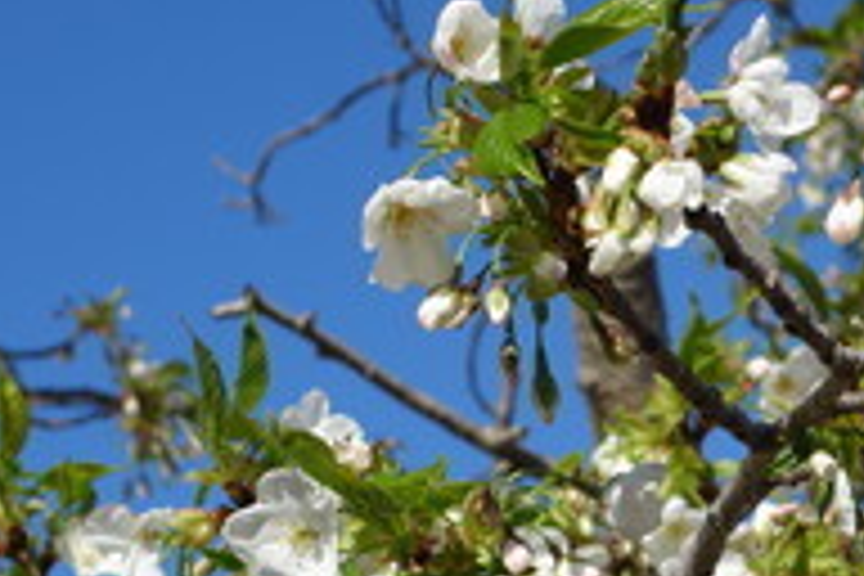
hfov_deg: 13.2
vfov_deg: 8.8
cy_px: 482
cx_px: 711
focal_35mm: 155
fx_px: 3720
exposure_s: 1/640
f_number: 5.6
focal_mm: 24.4
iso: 125
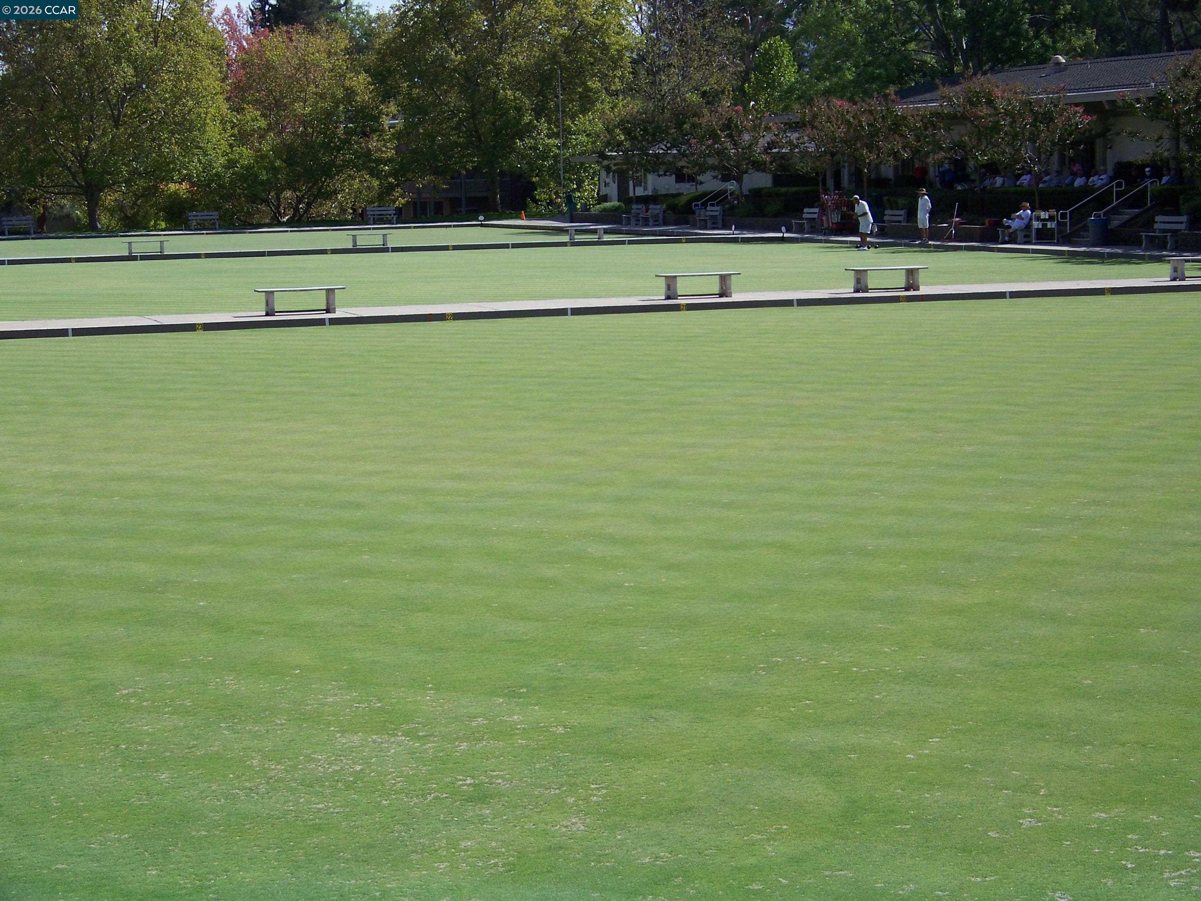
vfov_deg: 21.0
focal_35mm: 70
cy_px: 450
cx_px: 600
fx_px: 2429
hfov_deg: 27.8
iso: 64
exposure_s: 1/1000
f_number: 3.2
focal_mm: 11.7
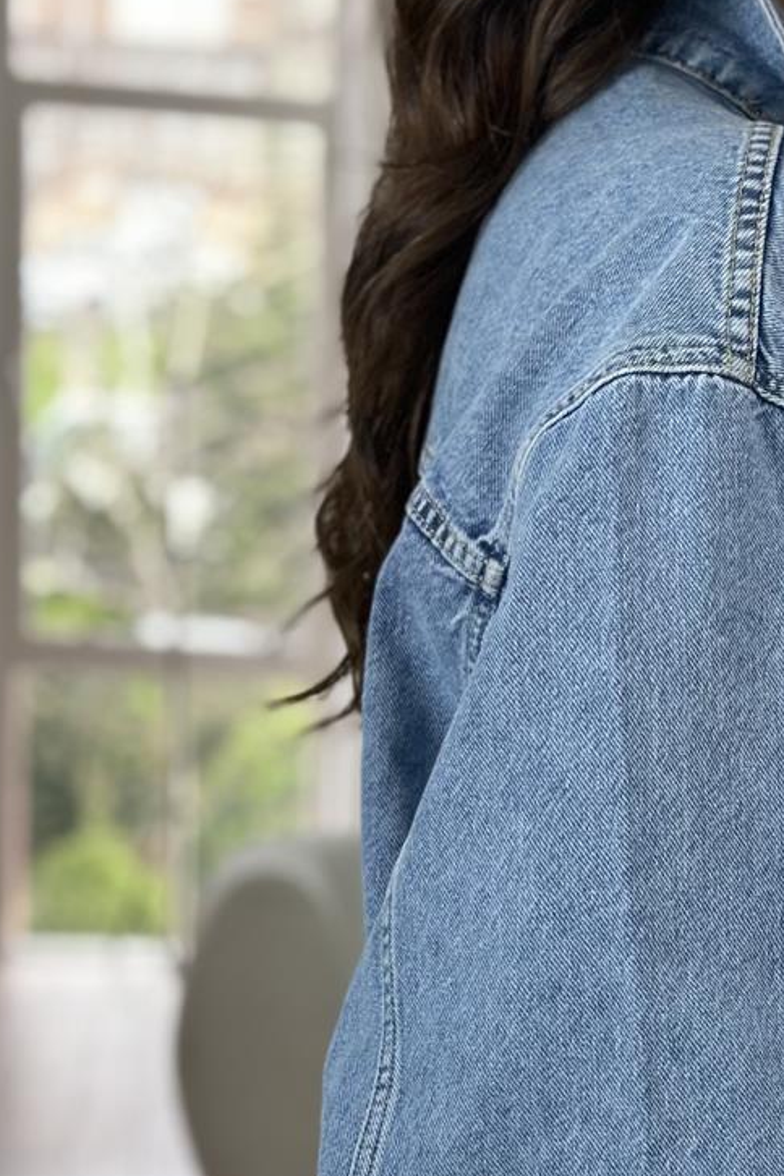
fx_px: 3593
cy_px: 1097
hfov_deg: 12.3
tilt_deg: -32.6
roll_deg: -1.8
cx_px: 802
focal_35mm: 110
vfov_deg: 18.2
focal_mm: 6.86
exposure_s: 1/206
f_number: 1.78
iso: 80
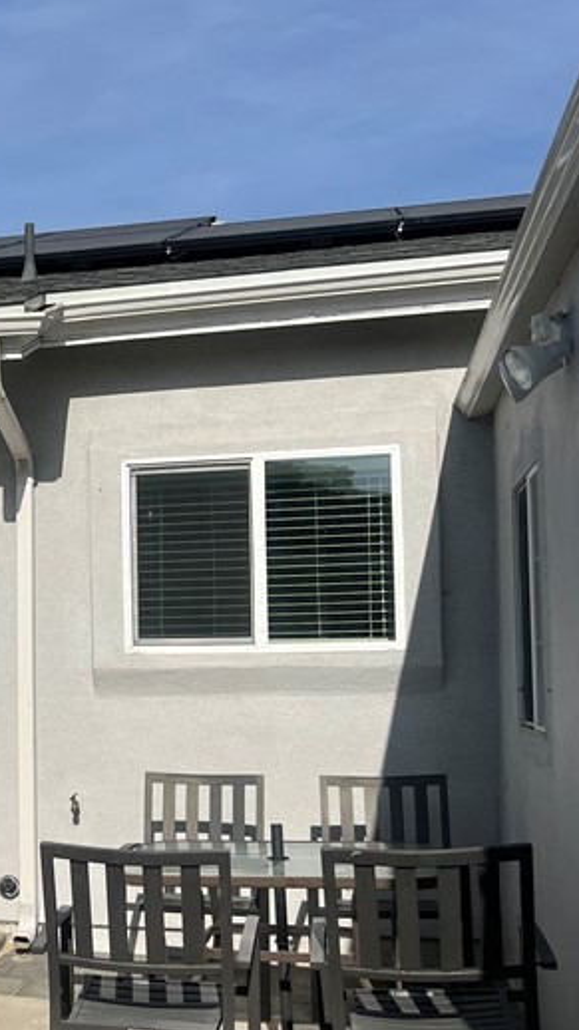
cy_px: 620
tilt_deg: +1.7
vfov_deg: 37.1
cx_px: -121
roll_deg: +0.3
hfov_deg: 20.1
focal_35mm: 56
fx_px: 1530
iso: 50
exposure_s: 1/10309
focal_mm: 5.7
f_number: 1.5
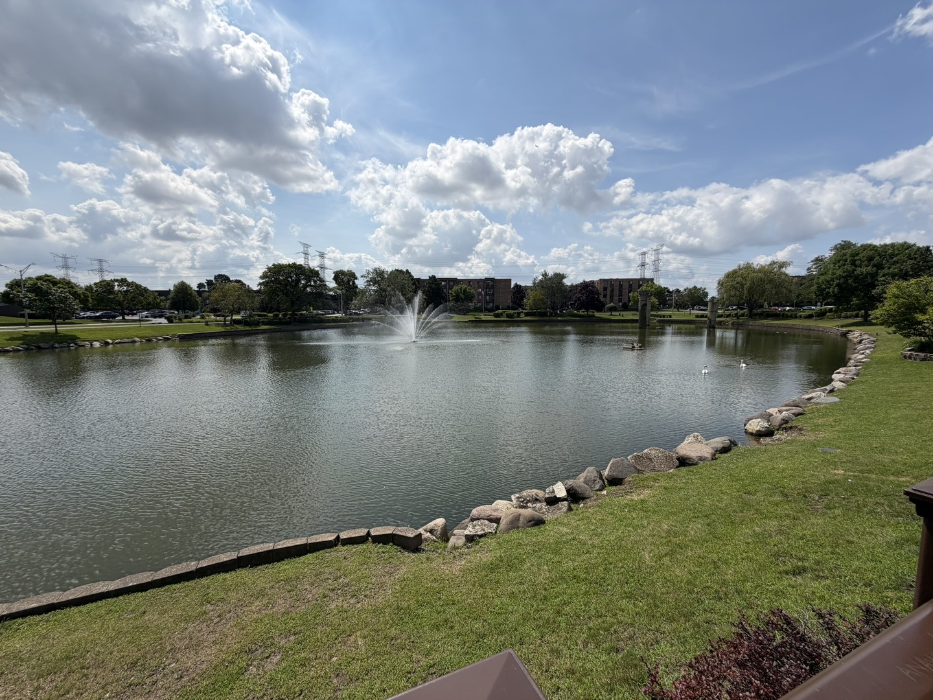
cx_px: 466
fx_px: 377
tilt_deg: -5.9
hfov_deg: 102.1
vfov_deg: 85.7
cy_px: 350
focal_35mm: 14
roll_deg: +1.3
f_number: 2.2
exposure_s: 1/1656
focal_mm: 2.22
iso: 20
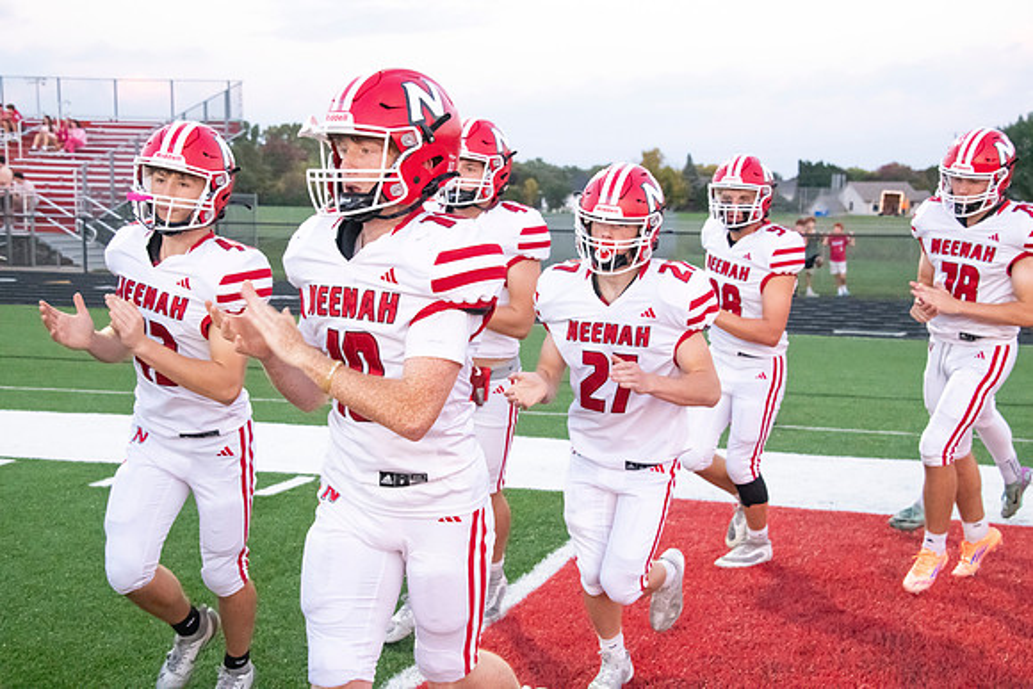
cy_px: 344
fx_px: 1578
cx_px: 516
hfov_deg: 36.2
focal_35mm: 55
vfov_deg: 24.6
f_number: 7.1
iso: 10000
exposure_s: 1/800
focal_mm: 55
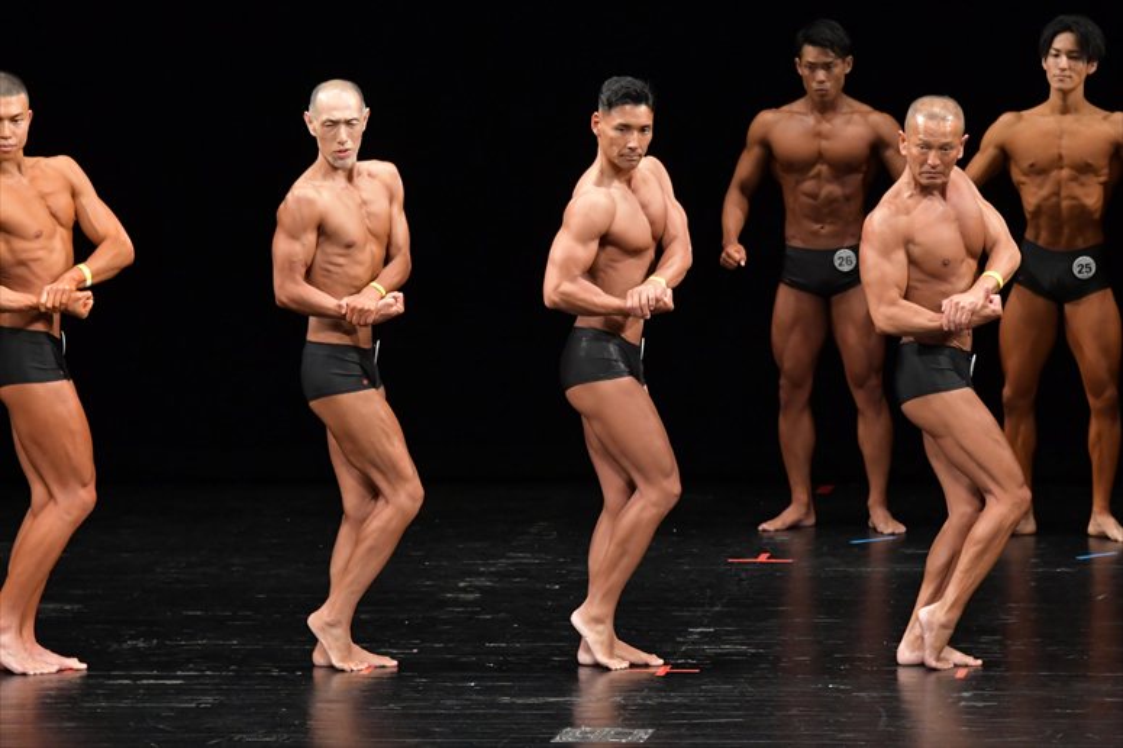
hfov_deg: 8.1
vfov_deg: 5.4
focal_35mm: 255
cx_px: 562
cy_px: 374
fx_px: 7951
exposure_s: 1/400
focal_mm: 170
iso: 3200
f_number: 5.6
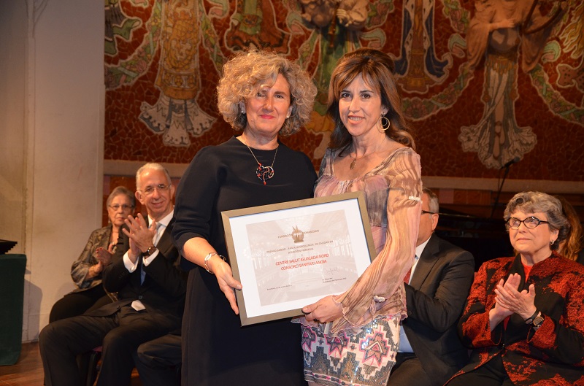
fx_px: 971
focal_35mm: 60
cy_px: 193
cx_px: 292
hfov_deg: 33.5
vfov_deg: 22.5
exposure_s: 1/60
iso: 1400
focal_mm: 40
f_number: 4.5
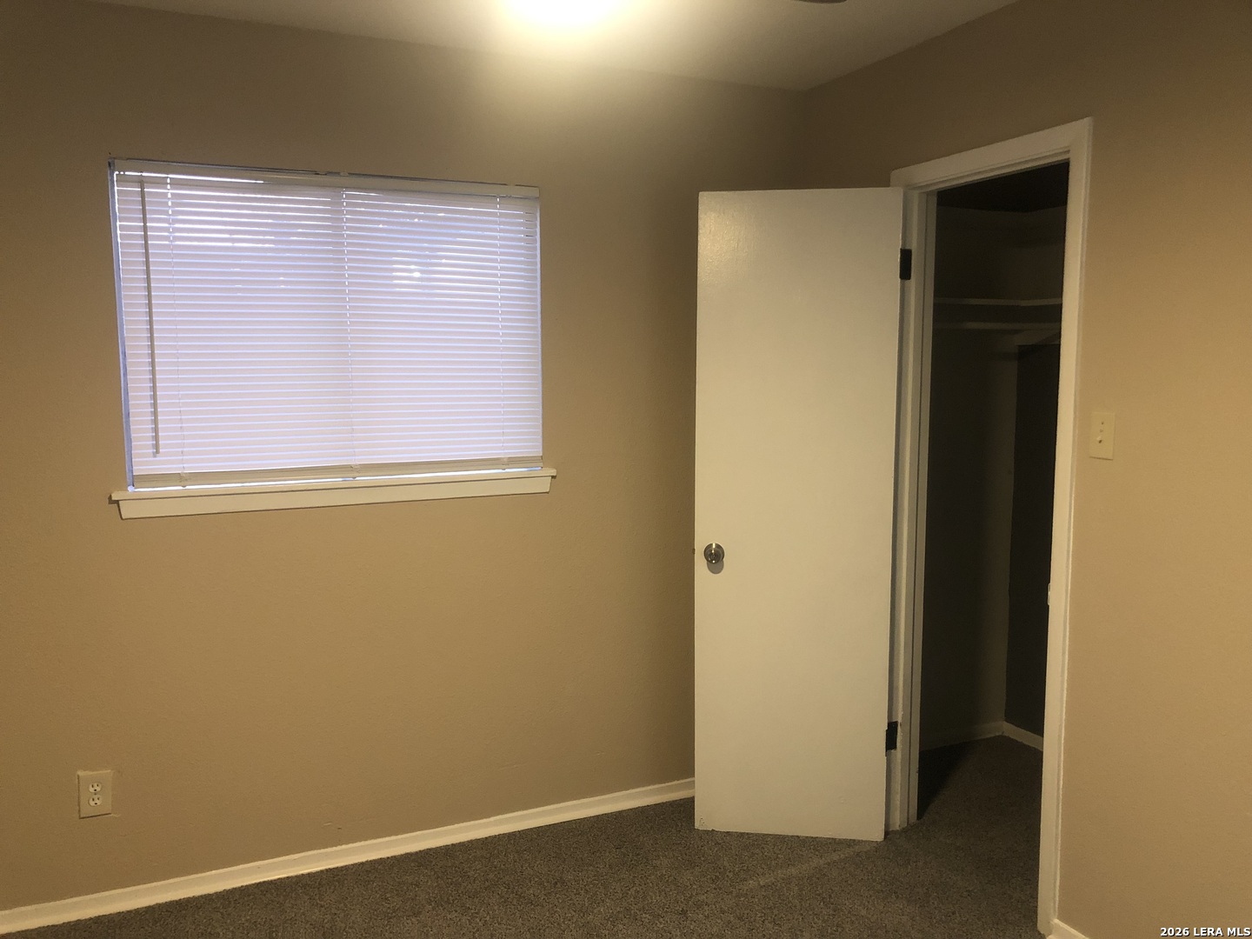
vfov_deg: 49.7
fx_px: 1013
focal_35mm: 28
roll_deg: +0.3
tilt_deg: -7.0
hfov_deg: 63.4
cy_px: 470
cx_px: 626
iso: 100
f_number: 1.8
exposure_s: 1/12
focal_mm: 3.99
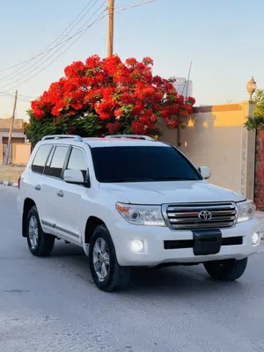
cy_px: 176
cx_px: 132
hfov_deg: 22.9
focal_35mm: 64
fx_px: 651
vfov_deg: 30.3
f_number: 2.2
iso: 32
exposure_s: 1/121
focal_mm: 7.5
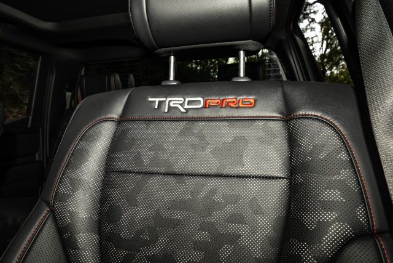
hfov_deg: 69.4
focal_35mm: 26
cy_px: 132
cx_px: 196
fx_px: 284
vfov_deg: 49.6
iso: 800
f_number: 10
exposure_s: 1/200
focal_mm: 26
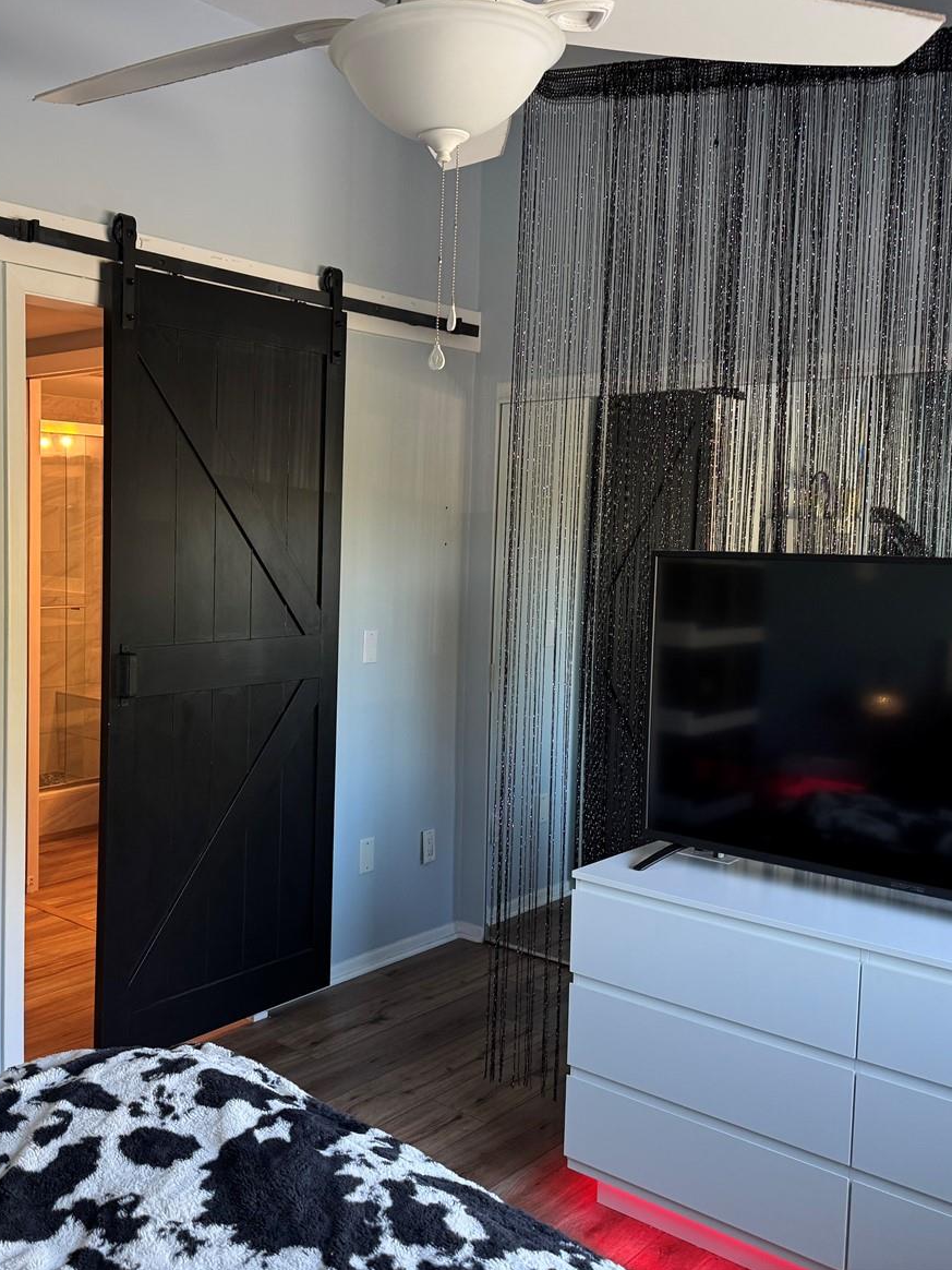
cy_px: 618
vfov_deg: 55.3
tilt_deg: -4.0
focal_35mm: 33
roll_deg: -0.9
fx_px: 1210
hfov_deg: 41.9
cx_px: 263
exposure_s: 1/60
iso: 200
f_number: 1.78
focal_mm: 6.76
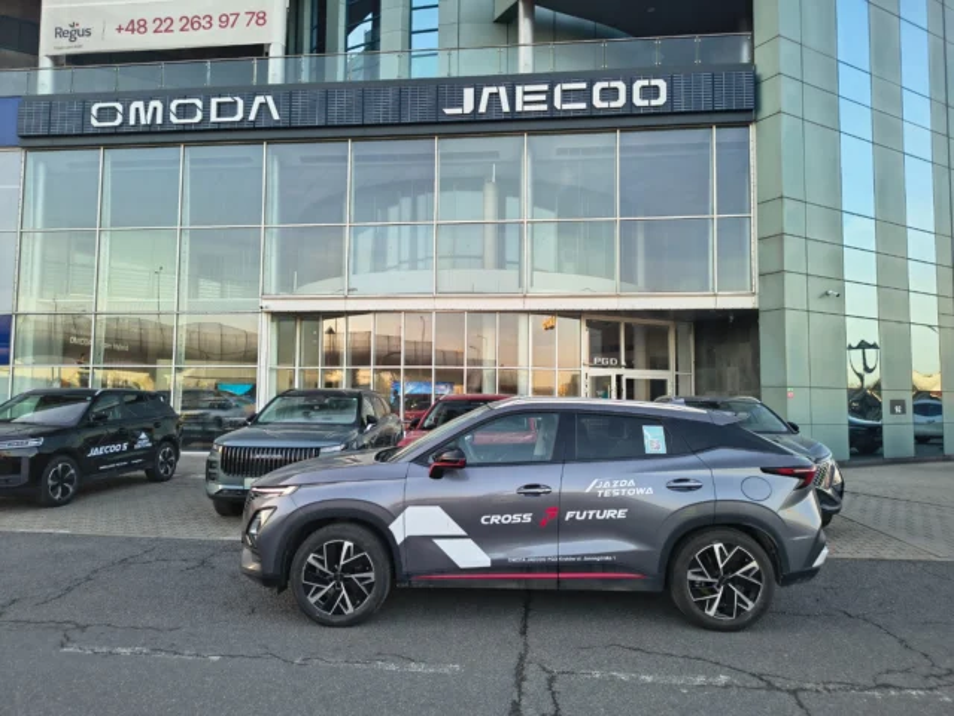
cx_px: 477
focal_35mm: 24
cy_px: 358
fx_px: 661
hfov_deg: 71.6
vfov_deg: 56.8
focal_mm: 5.56
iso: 100
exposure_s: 1/107
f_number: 1.8
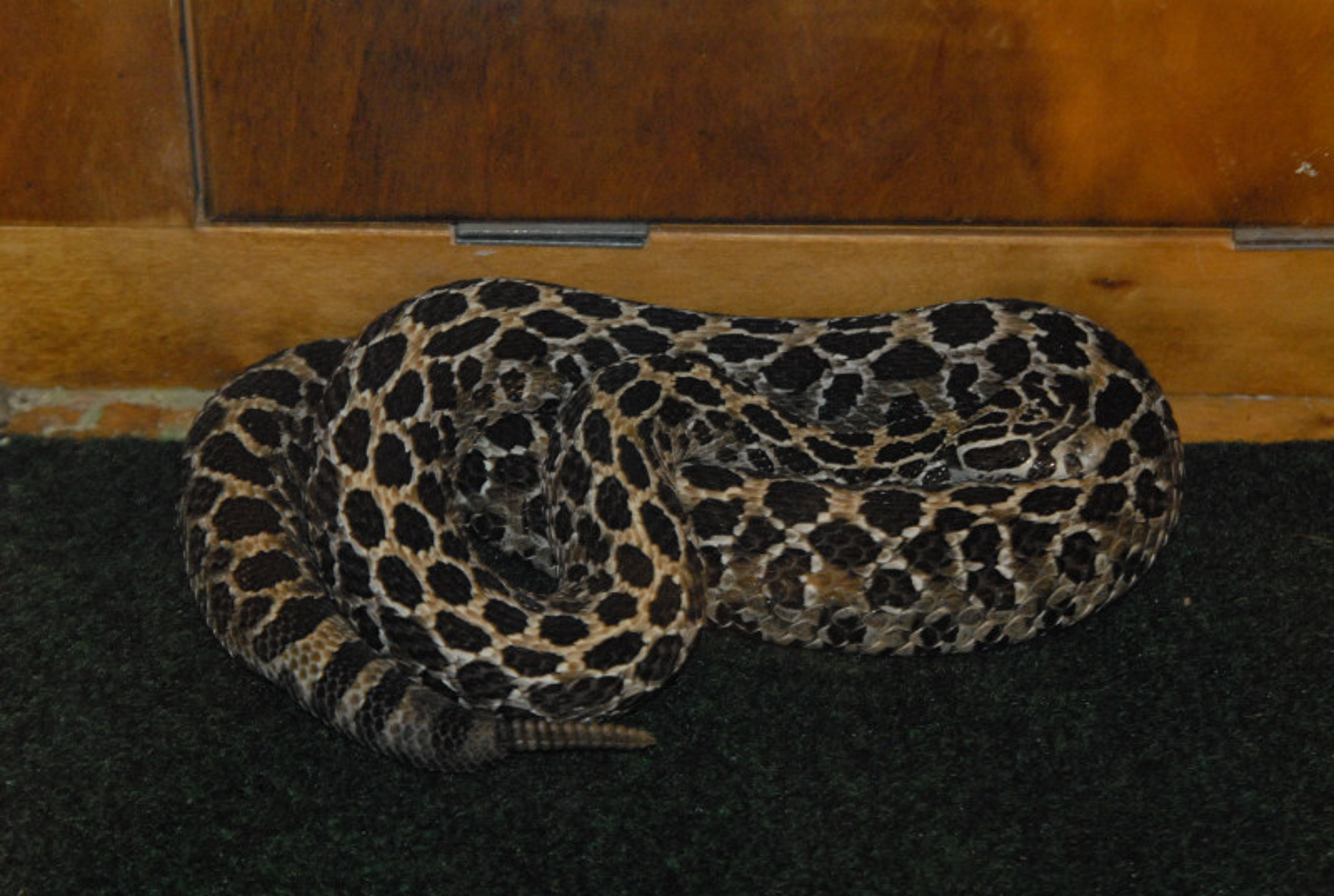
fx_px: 3899
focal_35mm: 105
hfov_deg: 19.4
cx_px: 667
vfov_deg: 13.1
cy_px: 448
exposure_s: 1/30
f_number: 5.6
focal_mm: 70
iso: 1600
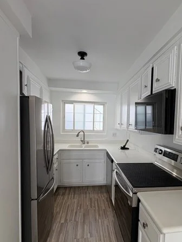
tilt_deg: -2.6
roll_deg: -1.6
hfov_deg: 65.4
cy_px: 130
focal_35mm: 20
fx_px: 140
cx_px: 108
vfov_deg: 81.6
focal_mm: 2.22
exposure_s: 1/132
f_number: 2.2
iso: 80
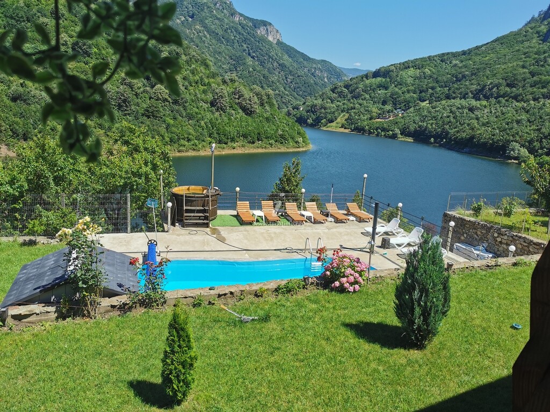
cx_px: 275
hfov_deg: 65.3
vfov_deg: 51.4
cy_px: 206
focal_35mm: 27
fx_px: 429
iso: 50
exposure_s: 1/4587
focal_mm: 5.56
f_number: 1.6
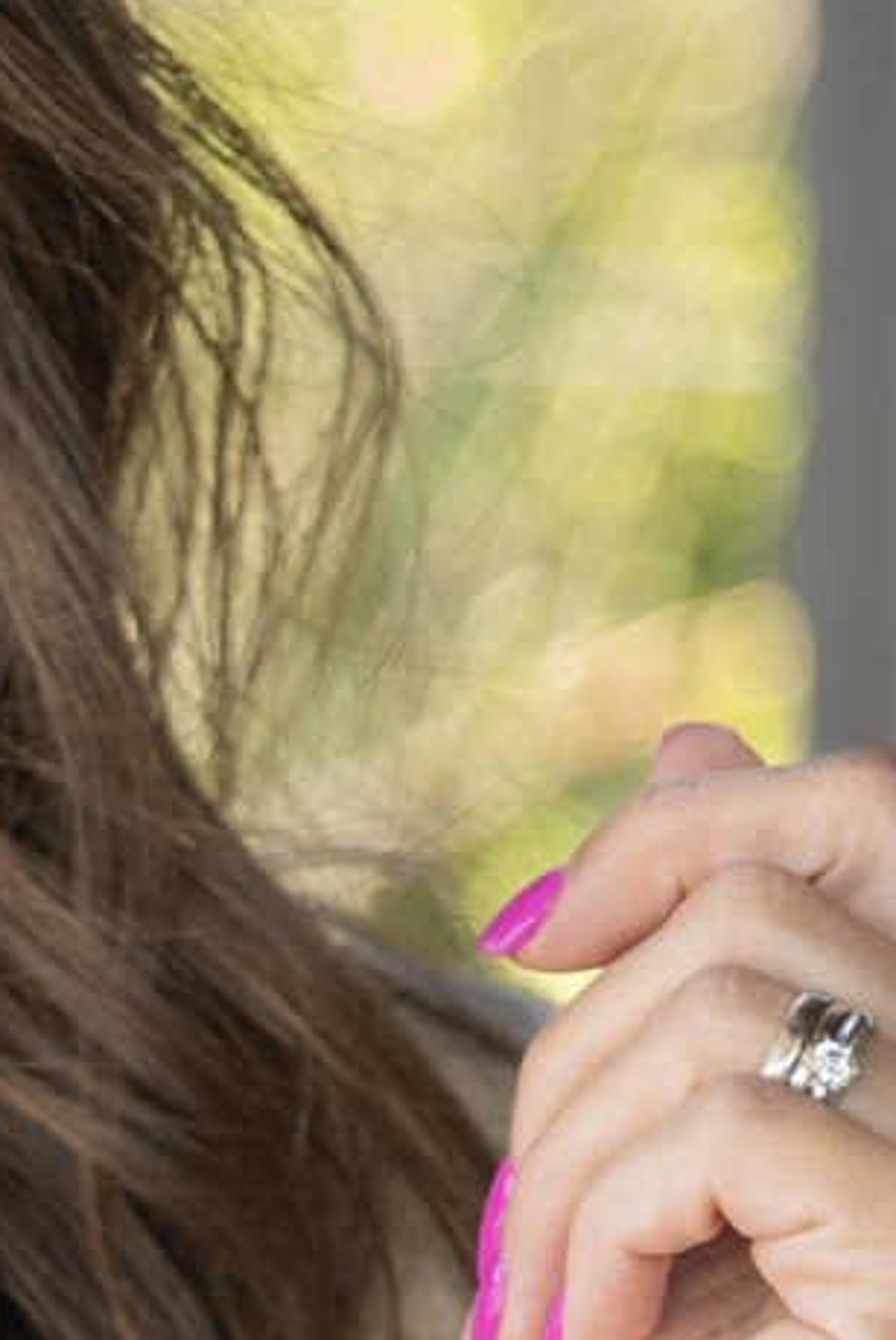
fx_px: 14526
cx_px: -765
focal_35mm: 390
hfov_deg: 3.5
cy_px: 1460
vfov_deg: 5.3
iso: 200
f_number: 2.8
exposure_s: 1/250
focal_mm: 70
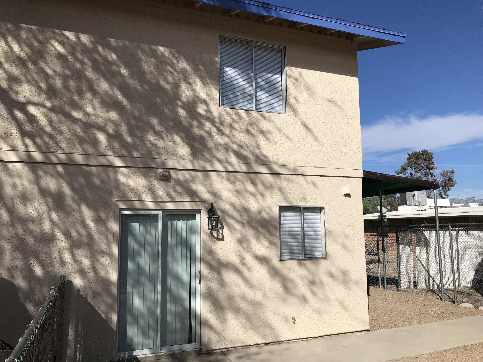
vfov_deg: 49.7
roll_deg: +0.7
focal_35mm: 28
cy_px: 181
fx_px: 391
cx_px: 242
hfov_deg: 63.4
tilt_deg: +7.1
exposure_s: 1/5319
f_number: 1.8
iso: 20
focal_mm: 3.99
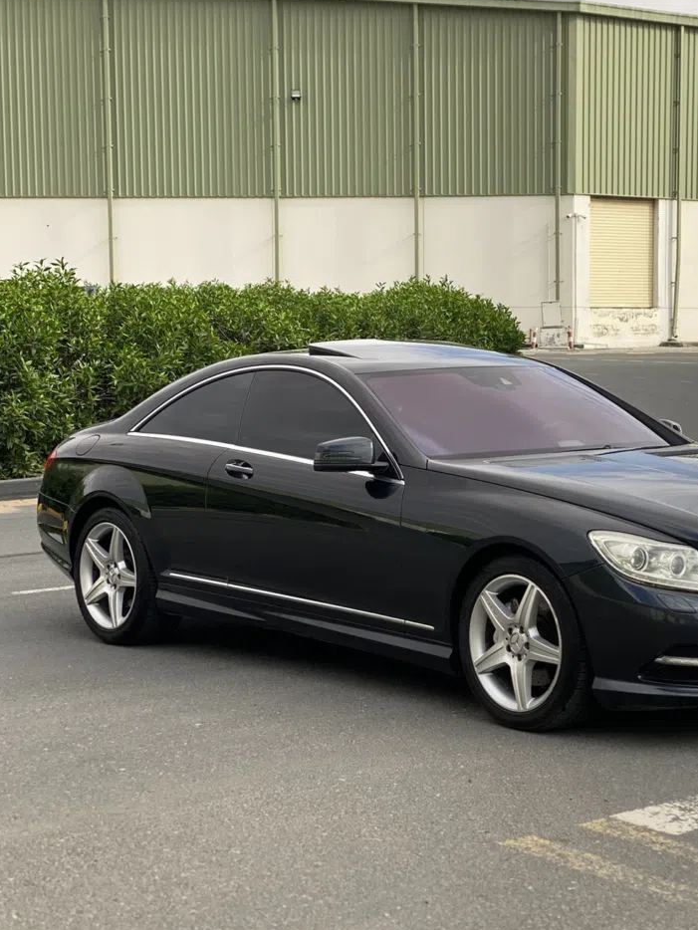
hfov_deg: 19.3
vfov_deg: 25.6
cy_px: 538
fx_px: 2042
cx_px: 474
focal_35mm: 76
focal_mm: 6
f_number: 2
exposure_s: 1/695
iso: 20
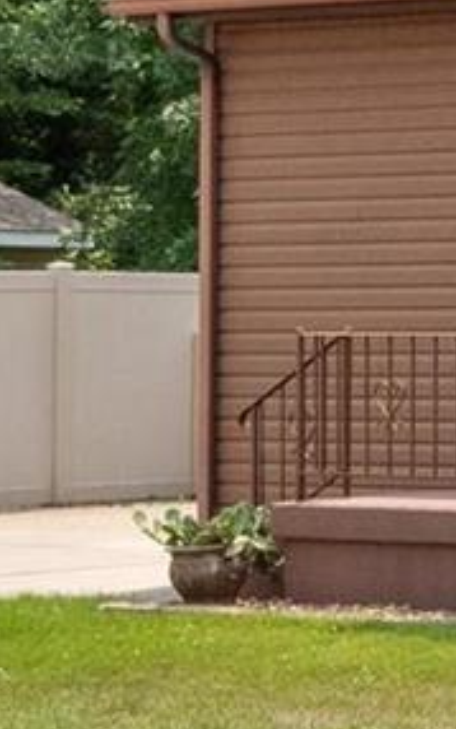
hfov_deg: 6.0
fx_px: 4072
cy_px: 232
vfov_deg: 10.2
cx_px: 1294
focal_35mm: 205
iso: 400
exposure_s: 1/500
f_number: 10
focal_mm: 18
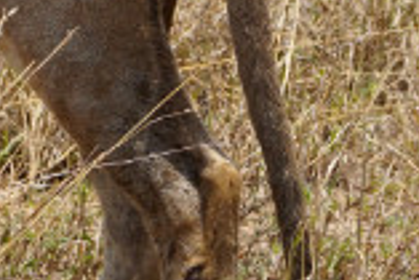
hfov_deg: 1.6
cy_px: -140
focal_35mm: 1259
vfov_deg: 1.1
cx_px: -291
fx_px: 14661
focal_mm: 165
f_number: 6.3
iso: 100
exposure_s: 1/400
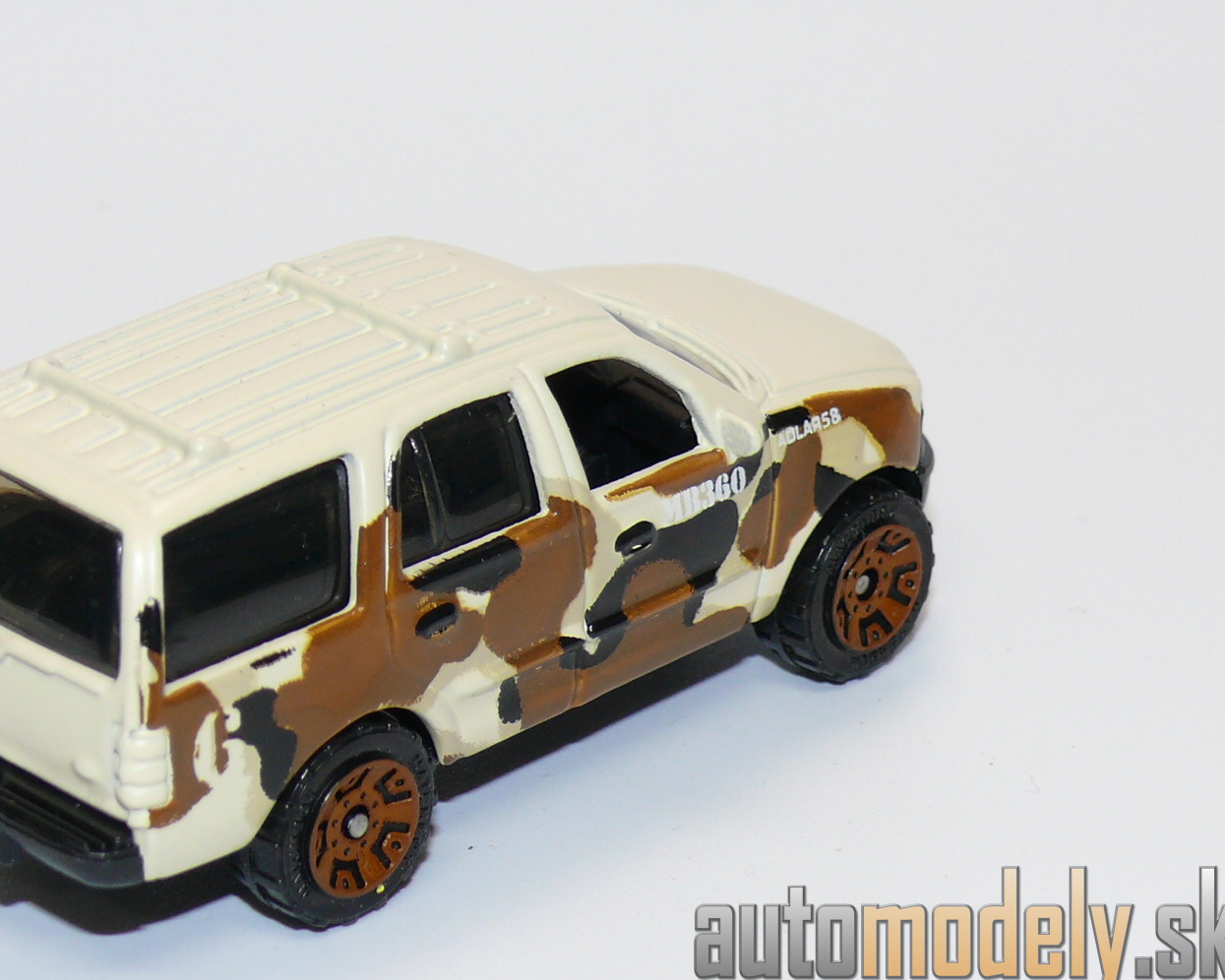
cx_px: 467
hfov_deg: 15.0
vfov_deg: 12.1
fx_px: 4641
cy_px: 426
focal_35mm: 128
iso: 100
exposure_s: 1/30
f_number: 4
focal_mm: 13.3
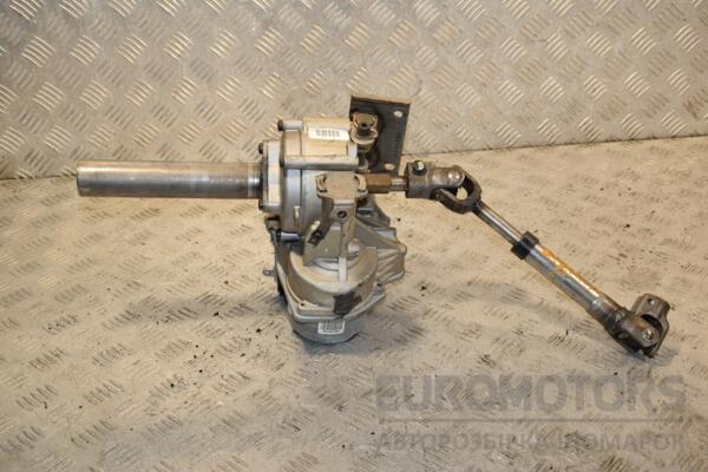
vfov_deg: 26.5
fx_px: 1003
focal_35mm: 51
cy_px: 236
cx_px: 354
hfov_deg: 38.9
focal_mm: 34
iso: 800
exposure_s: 1/200
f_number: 8
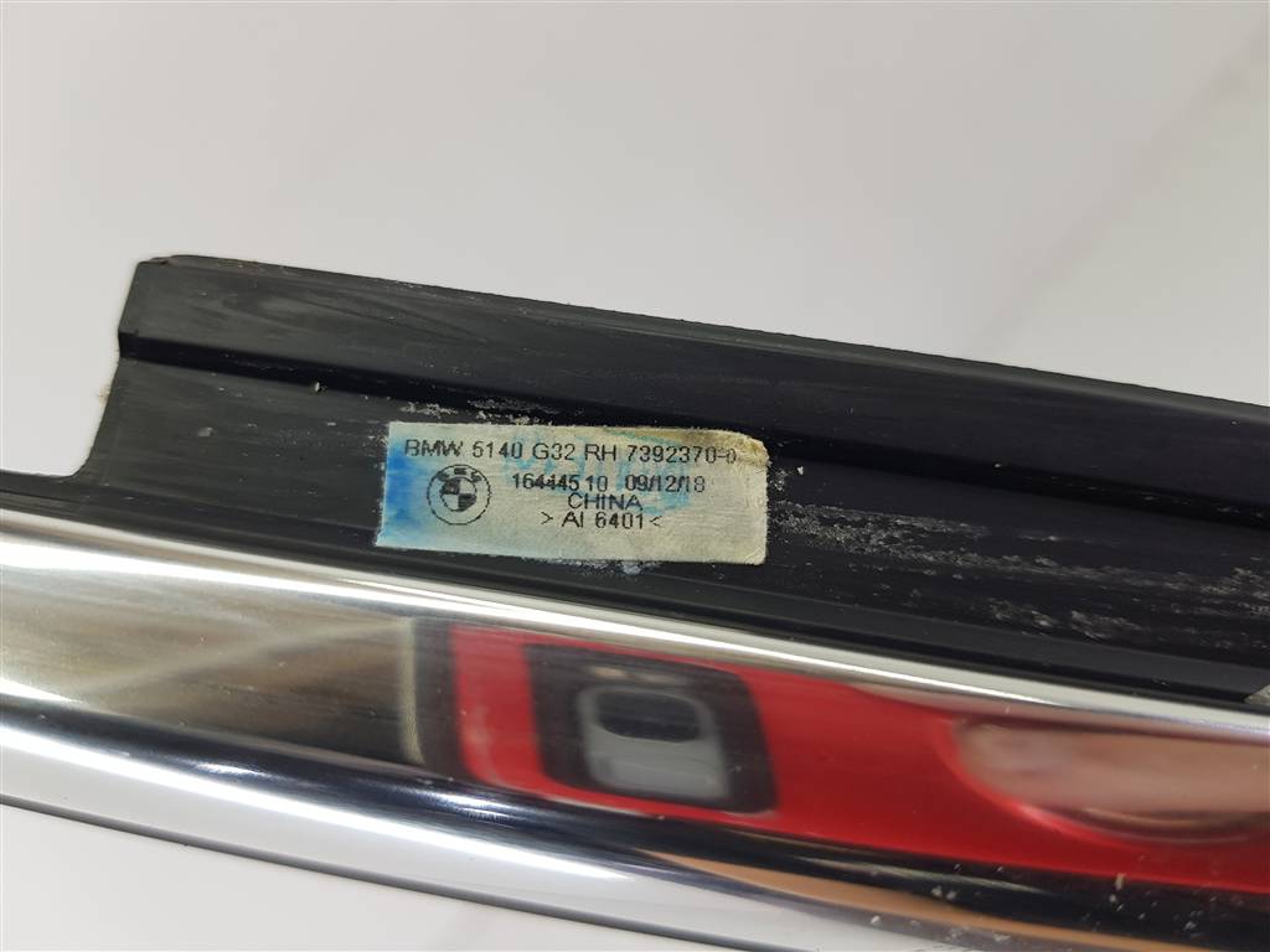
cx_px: 635
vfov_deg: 53.1
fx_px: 954
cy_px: 476
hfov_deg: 67.3
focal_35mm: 26
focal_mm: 4.2
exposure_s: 1/107
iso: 40
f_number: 1.7
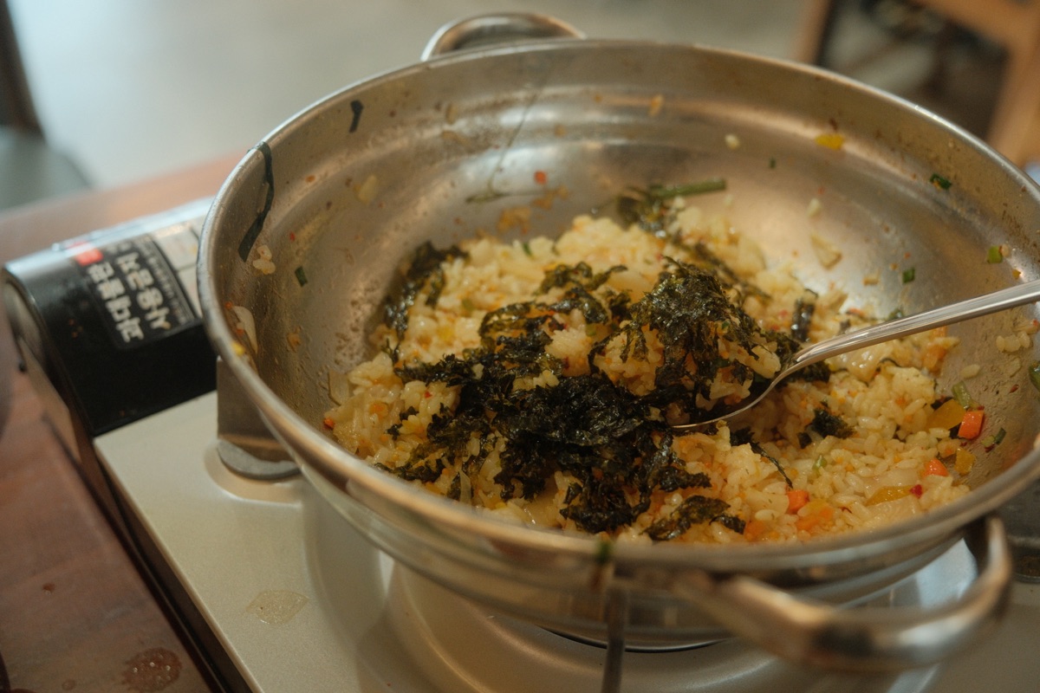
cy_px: 346
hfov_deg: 48.5
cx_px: 520
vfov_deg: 33.4
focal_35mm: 40
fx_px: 1155
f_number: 2.8
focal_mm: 26.4
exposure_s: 1/60
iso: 1250
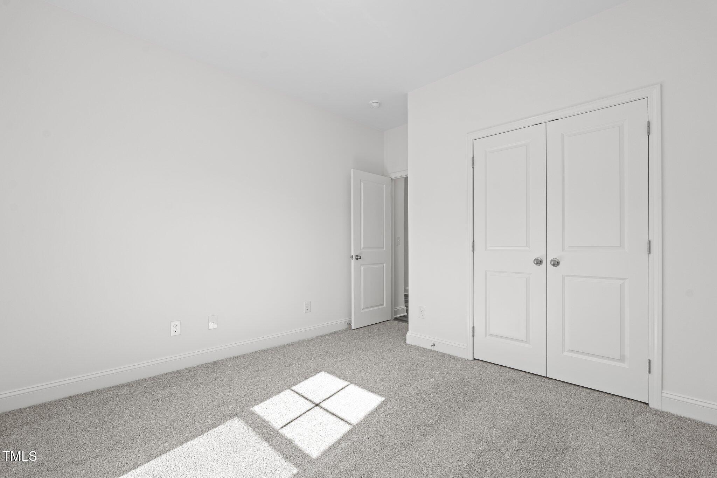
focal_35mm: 16
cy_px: 239
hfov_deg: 96.7
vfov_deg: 73.8
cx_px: 358
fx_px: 319
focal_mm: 16
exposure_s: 1/6
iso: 400
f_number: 8
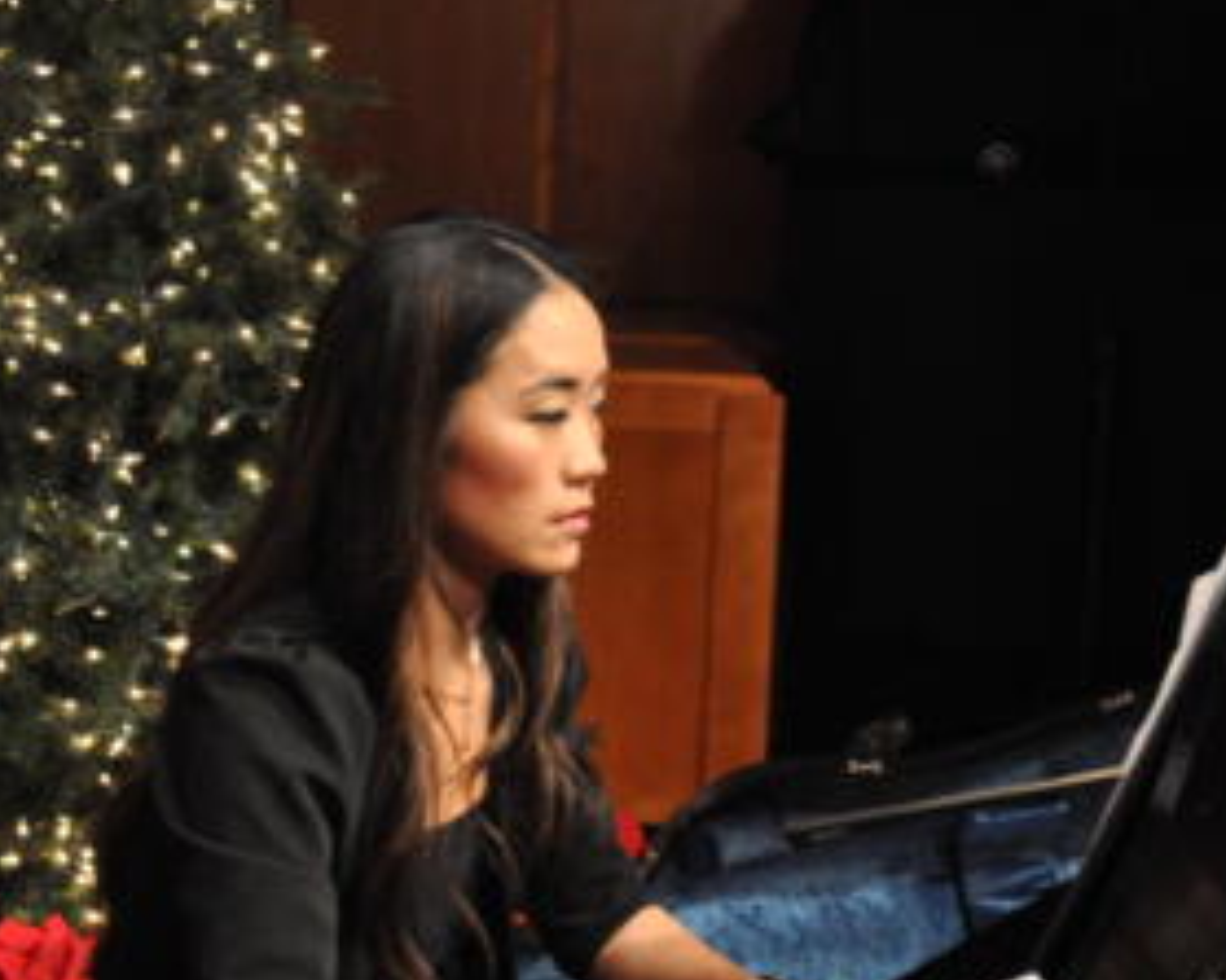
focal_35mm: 85
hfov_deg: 22.5
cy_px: 679
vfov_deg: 18.0
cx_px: 659
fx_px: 3076
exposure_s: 1/30
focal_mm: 35
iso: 1600
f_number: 5
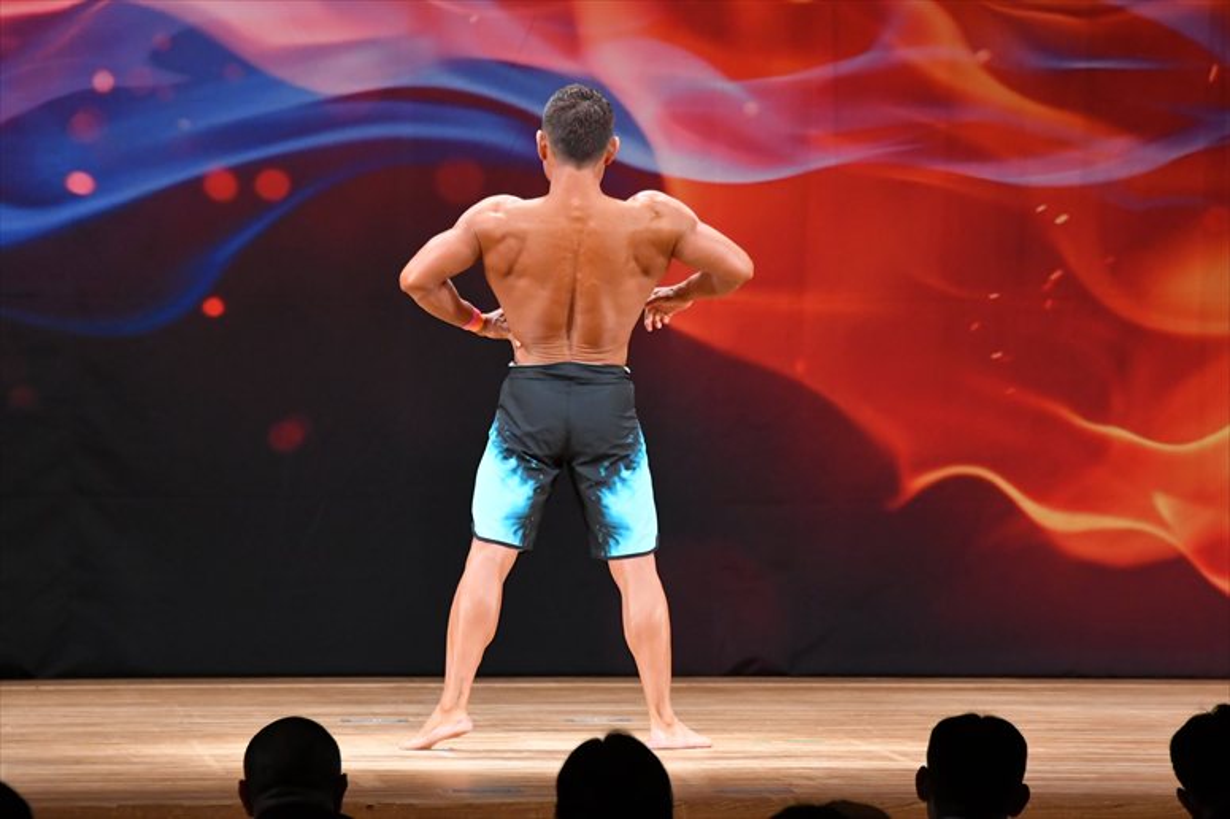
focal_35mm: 240
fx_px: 8196
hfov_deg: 8.6
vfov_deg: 5.7
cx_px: 615
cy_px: 410
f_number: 5.6
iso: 3200
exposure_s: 1/400
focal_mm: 160
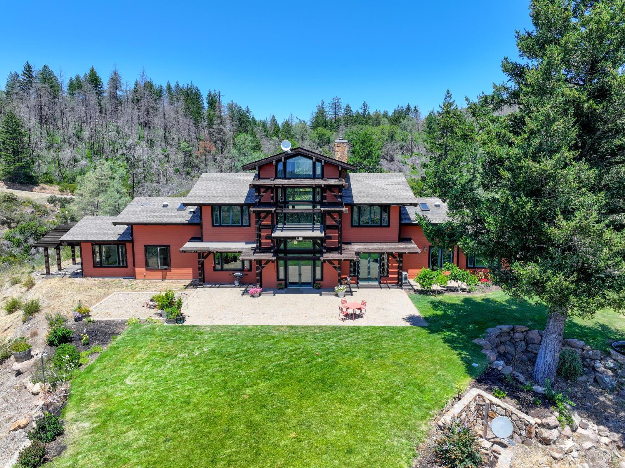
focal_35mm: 24
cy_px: 234
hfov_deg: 71.6
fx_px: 433
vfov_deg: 56.8
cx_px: 312
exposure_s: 1/200
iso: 100
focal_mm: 12.29
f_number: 8
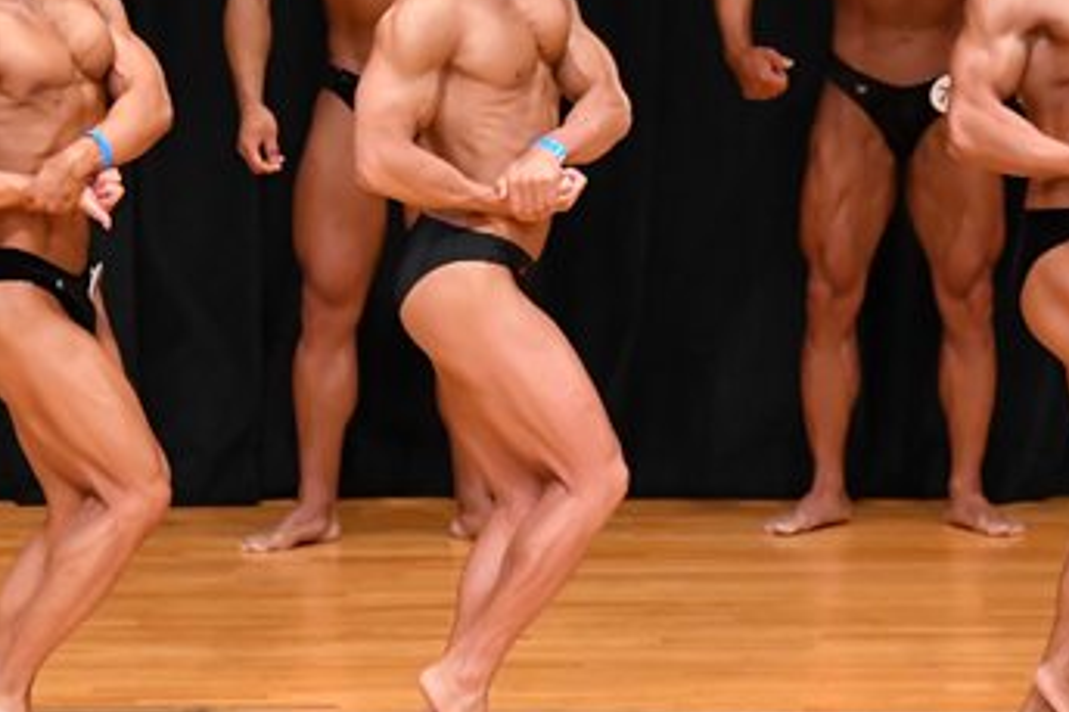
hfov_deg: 4.5
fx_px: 13504
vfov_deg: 3.0
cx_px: 253
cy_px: 205
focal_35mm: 455
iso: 4000
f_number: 5.6
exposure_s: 1/400
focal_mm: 135
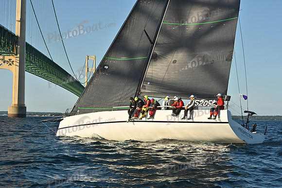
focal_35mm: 70
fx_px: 548
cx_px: 141
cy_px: 94
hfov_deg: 28.8
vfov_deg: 19.5
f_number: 13
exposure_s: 1/1000
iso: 800
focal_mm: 70
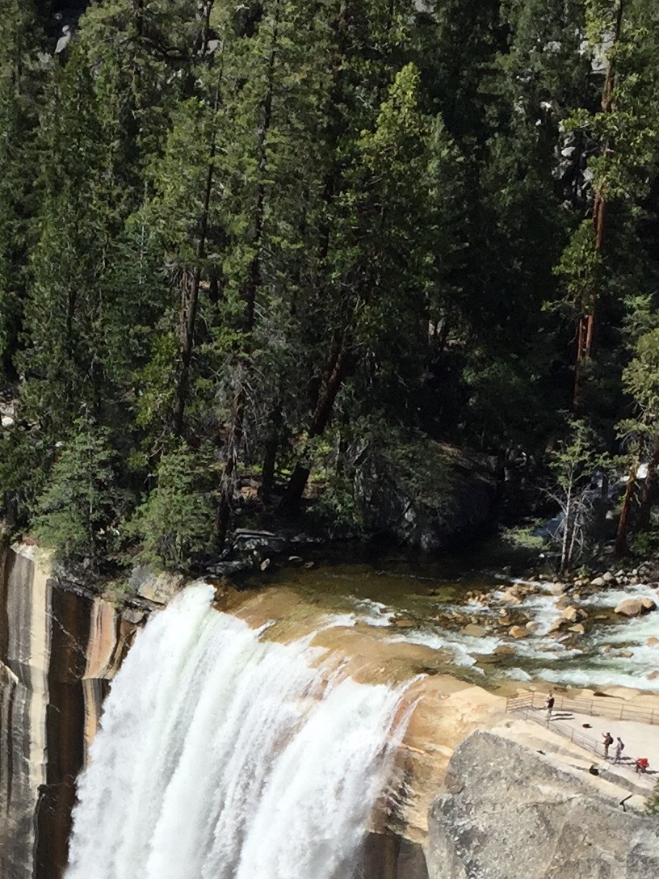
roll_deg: -0.4
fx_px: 2208
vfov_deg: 21.2
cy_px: 1014
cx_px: 8
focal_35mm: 87
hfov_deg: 16.6
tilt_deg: -33.4
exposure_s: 1/2198
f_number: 2.2
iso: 32
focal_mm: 4.15
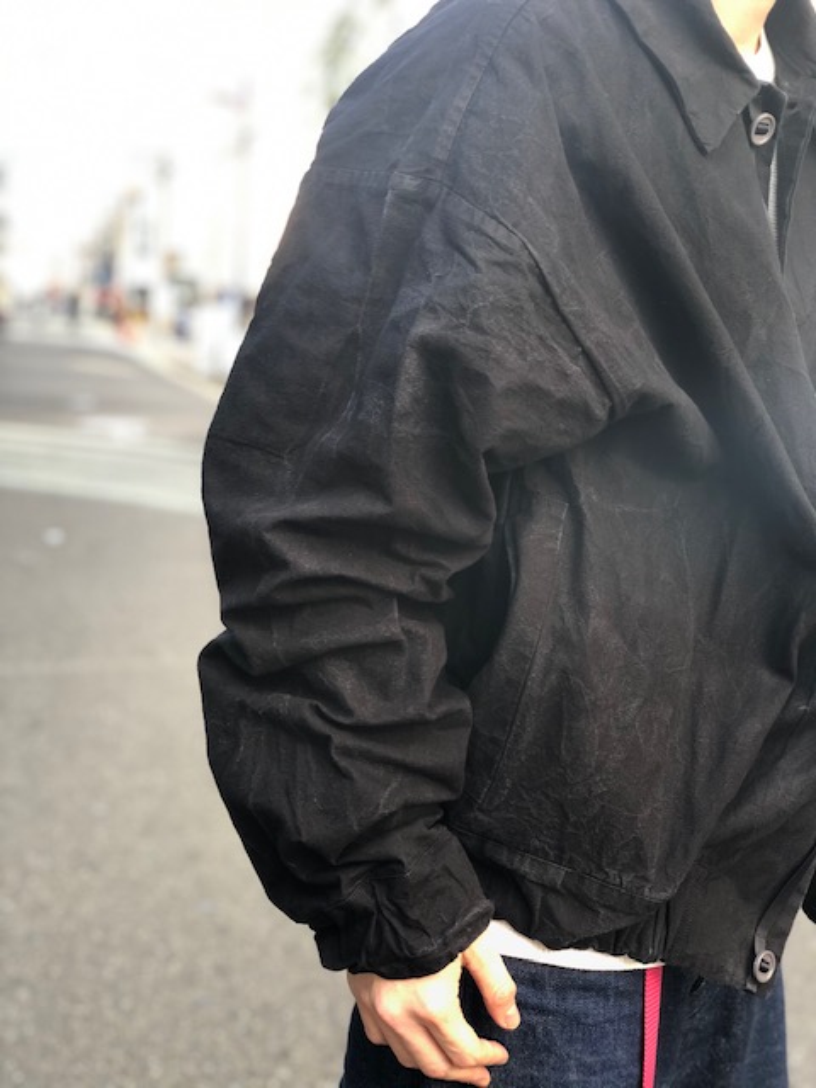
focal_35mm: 52
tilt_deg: -5.7
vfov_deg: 36.8
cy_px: 544
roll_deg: -3.1
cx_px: 408
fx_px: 1634
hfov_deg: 28.0
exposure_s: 1/60
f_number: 2.4
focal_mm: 6
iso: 25
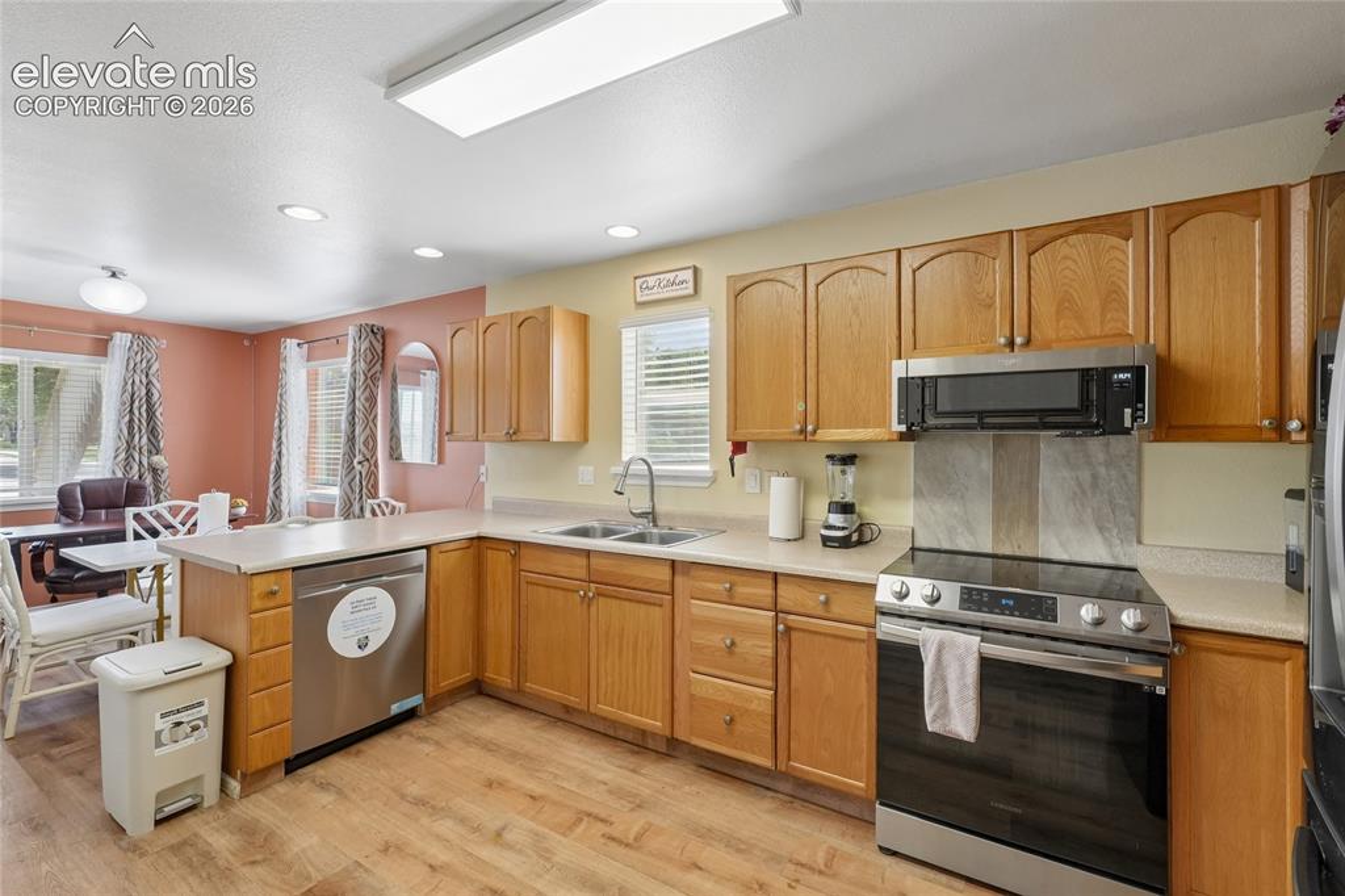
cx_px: 672
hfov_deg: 98.2
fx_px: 583
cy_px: 448
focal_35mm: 16
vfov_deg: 75.1
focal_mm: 10.4
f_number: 8
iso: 800
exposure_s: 1/20
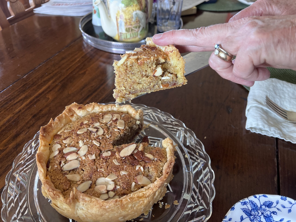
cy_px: 111
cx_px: 148
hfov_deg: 67.3
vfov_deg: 53.1
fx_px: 222
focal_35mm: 26
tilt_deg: -41.4
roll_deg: +0.9
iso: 125
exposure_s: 1/101
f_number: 1.5
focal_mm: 5.7
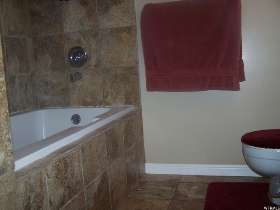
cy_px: 105
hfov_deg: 49.0
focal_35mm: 38
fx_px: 307
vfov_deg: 37.7
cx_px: 140
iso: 80
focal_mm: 6.3
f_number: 2.8
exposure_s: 1/60
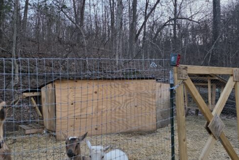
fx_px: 252
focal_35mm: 38
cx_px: 101
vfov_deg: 35.0
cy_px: 85
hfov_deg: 50.5
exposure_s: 1/180
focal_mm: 6.3
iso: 200
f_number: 1.7
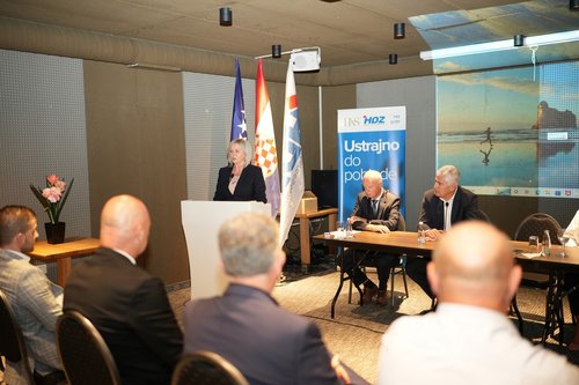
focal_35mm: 35
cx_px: 290
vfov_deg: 37.8
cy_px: 192
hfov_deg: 54.5
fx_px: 563
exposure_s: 1/200
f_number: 1.2
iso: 1250
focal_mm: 35
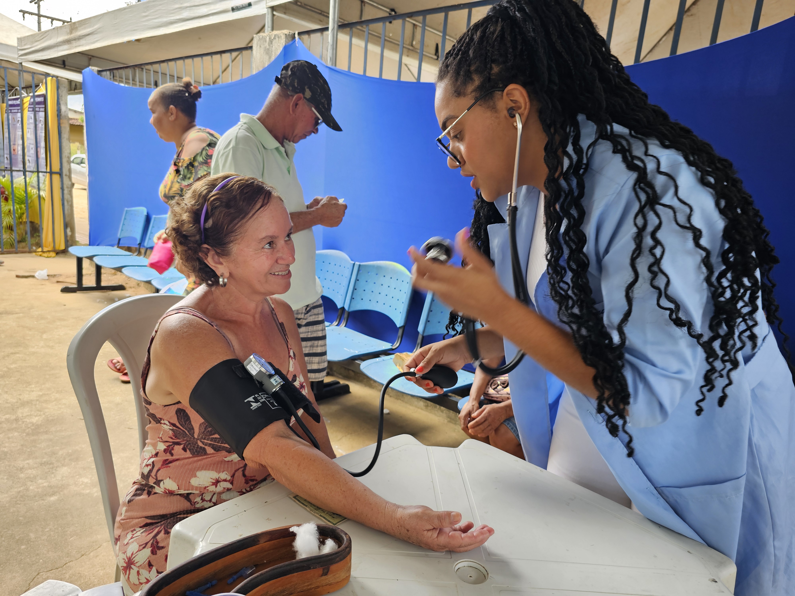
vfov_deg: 58.9
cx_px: 398
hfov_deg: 73.9
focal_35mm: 23
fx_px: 528
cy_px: 298
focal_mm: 6.3
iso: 40
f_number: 1.7
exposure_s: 1/120
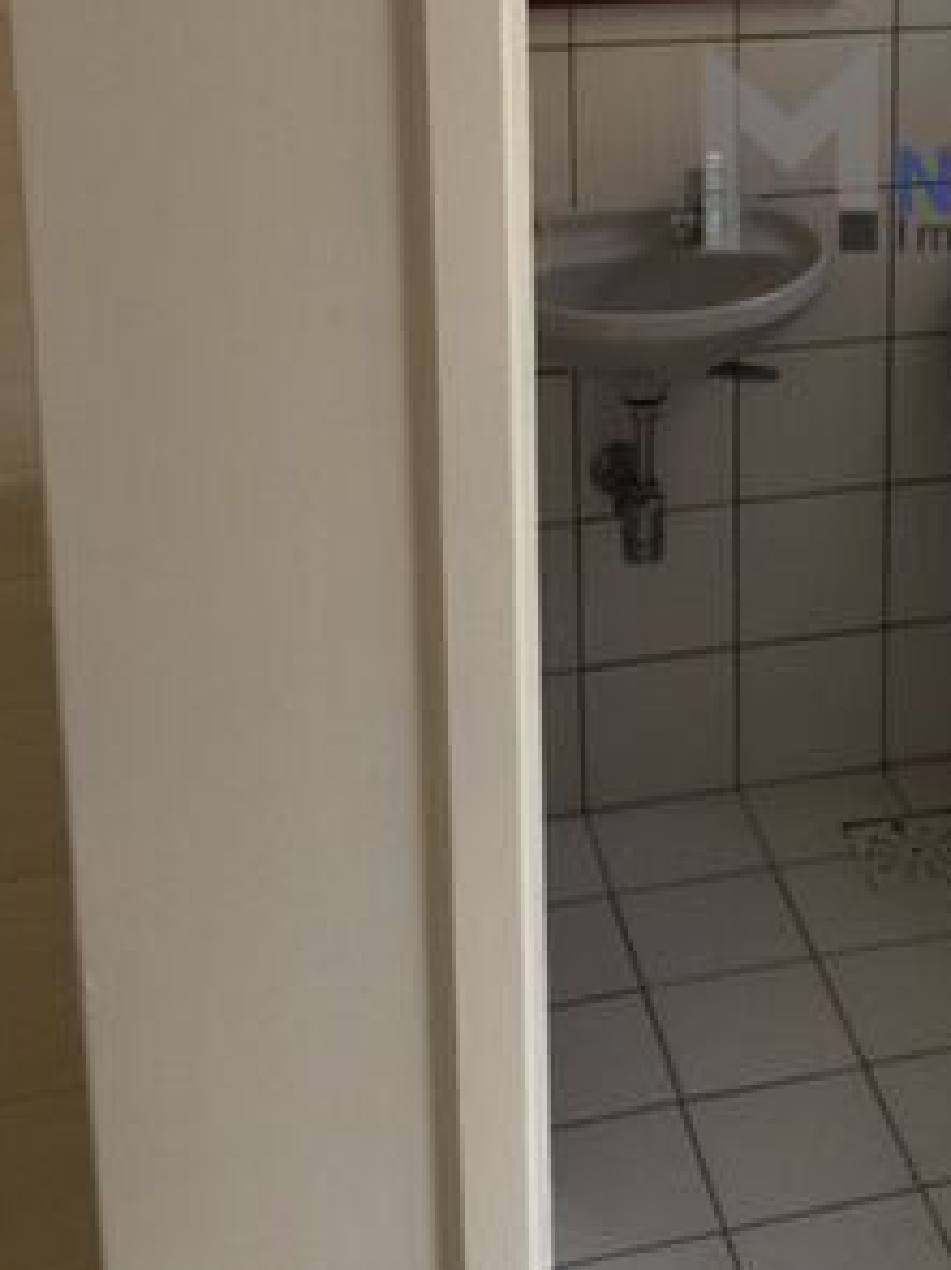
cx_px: 981
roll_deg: -1.8
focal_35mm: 63
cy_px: 159
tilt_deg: -12.7
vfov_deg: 29.6
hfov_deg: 22.3
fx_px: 2309
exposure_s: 1/40
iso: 32
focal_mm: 4.15
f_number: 2.2
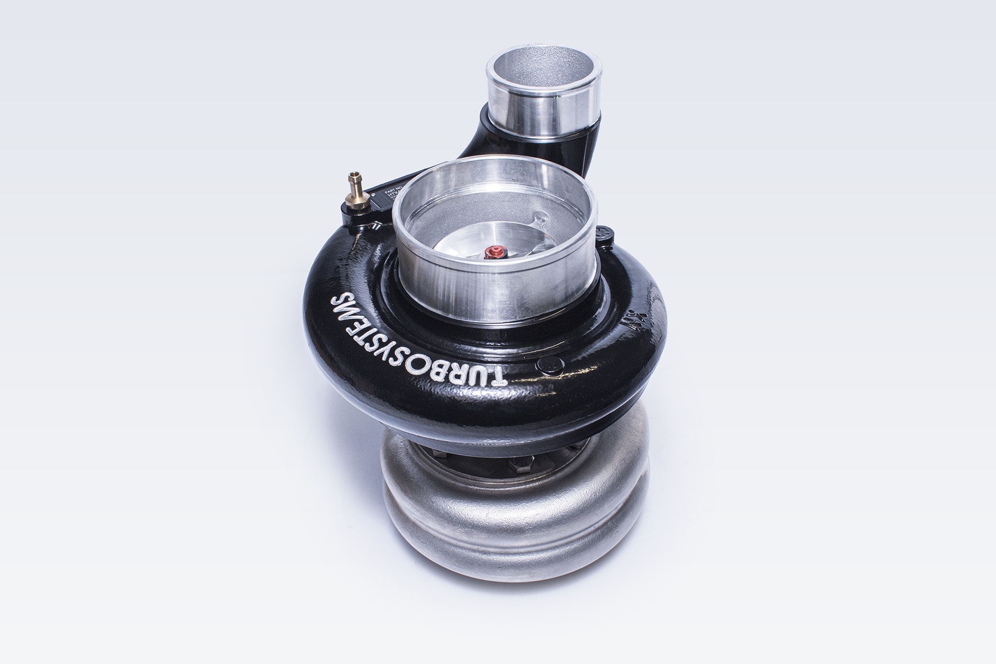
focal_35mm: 36
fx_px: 996
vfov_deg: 36.9
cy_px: 332
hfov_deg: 53.1
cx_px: 498
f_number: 11
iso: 200
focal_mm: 24
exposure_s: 1/60
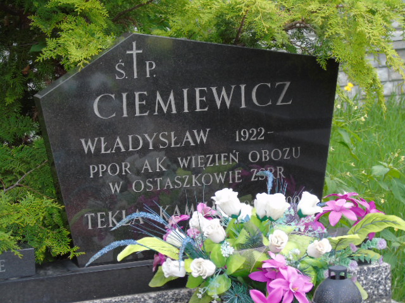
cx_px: 202
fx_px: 1264
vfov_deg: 13.7
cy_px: 152
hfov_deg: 18.2
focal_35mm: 108
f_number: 4.4
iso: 100
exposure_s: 1/60
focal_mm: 19
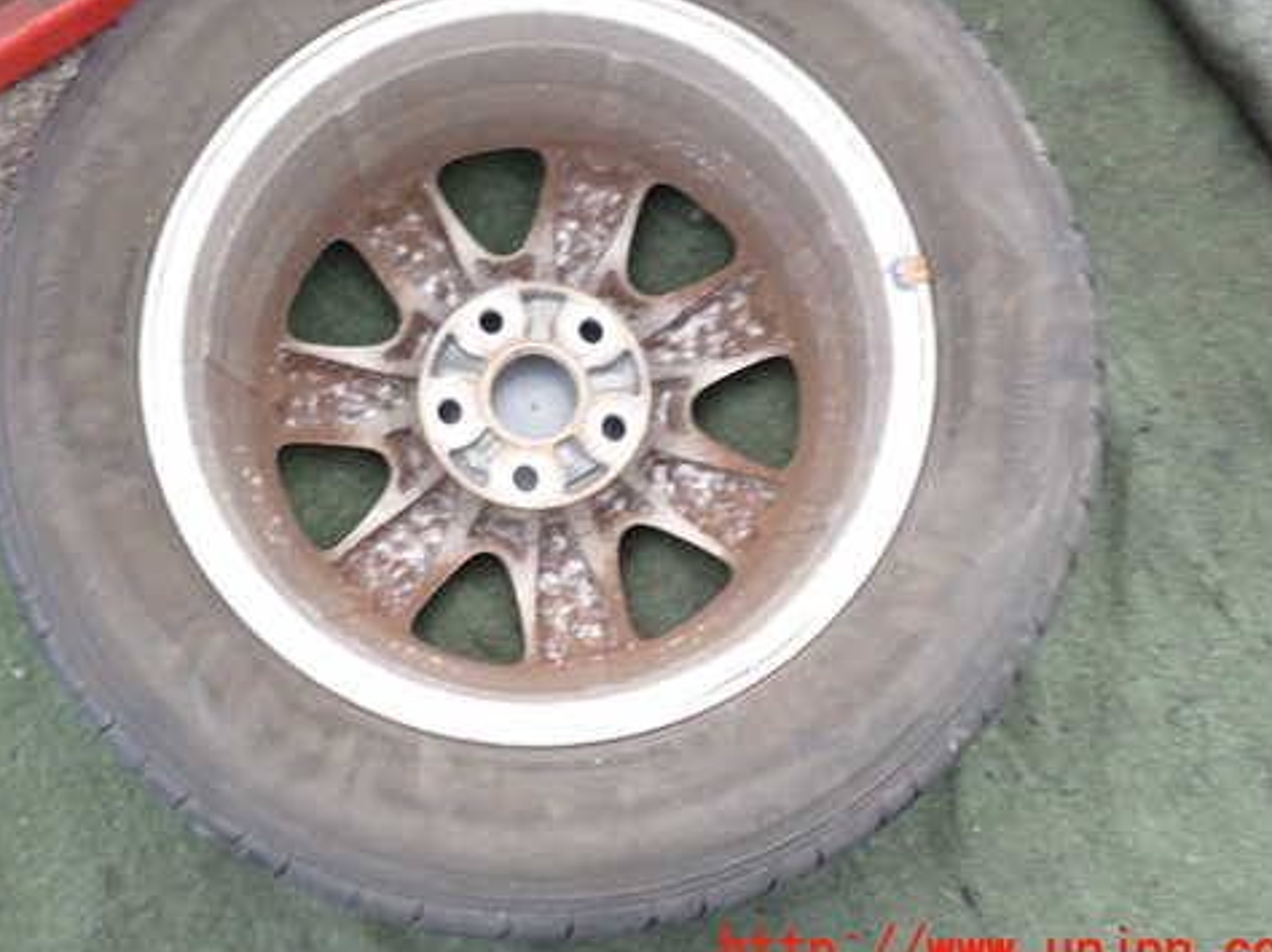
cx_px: 521
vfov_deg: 37.6
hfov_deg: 48.8
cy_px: 383
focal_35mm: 38
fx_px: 1396
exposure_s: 1/30
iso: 640
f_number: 2.3
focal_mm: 5.4
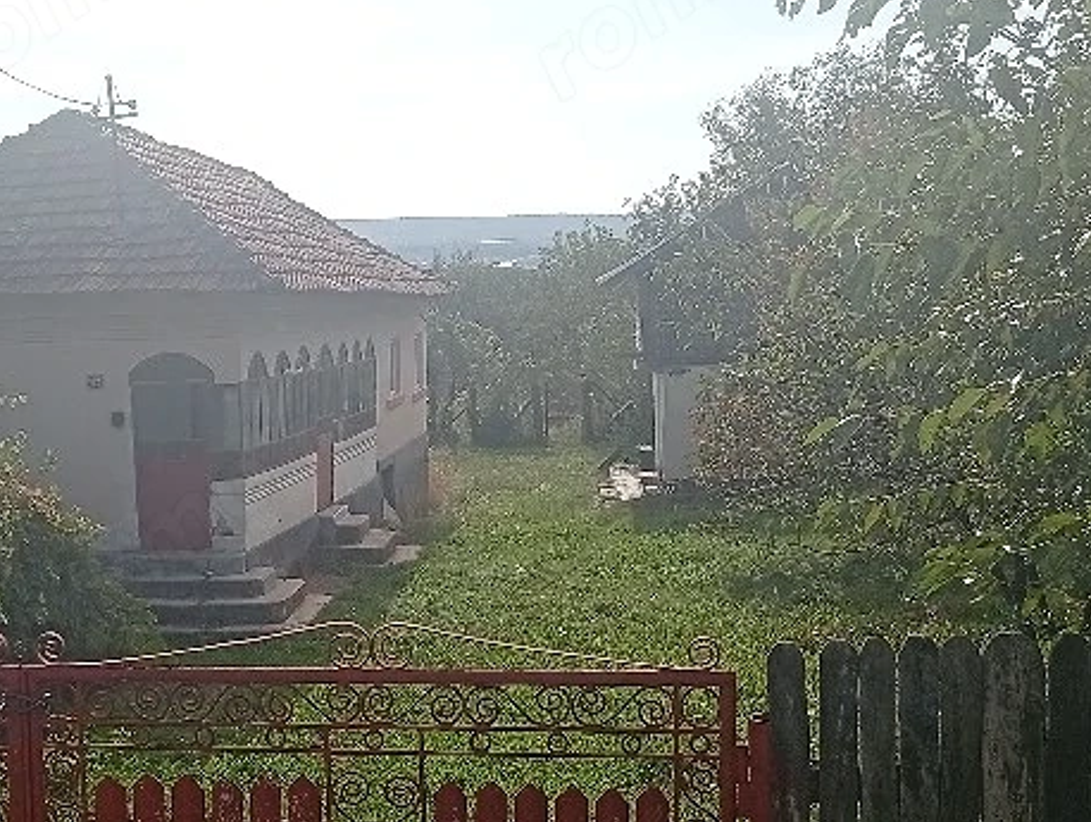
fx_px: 1862
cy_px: 561
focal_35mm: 59
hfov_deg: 32.3
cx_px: 329
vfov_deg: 24.7
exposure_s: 1/625
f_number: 1.8
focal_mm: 3.98
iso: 50
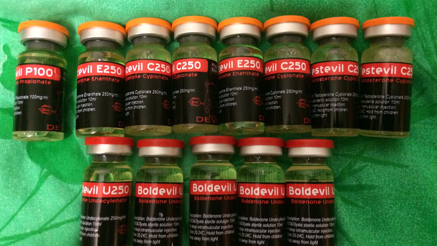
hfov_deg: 61.0
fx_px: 371
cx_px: 217
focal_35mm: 32
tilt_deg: -85.8
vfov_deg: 36.6
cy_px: 112
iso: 320
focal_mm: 4.15
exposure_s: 1/17
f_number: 2.2
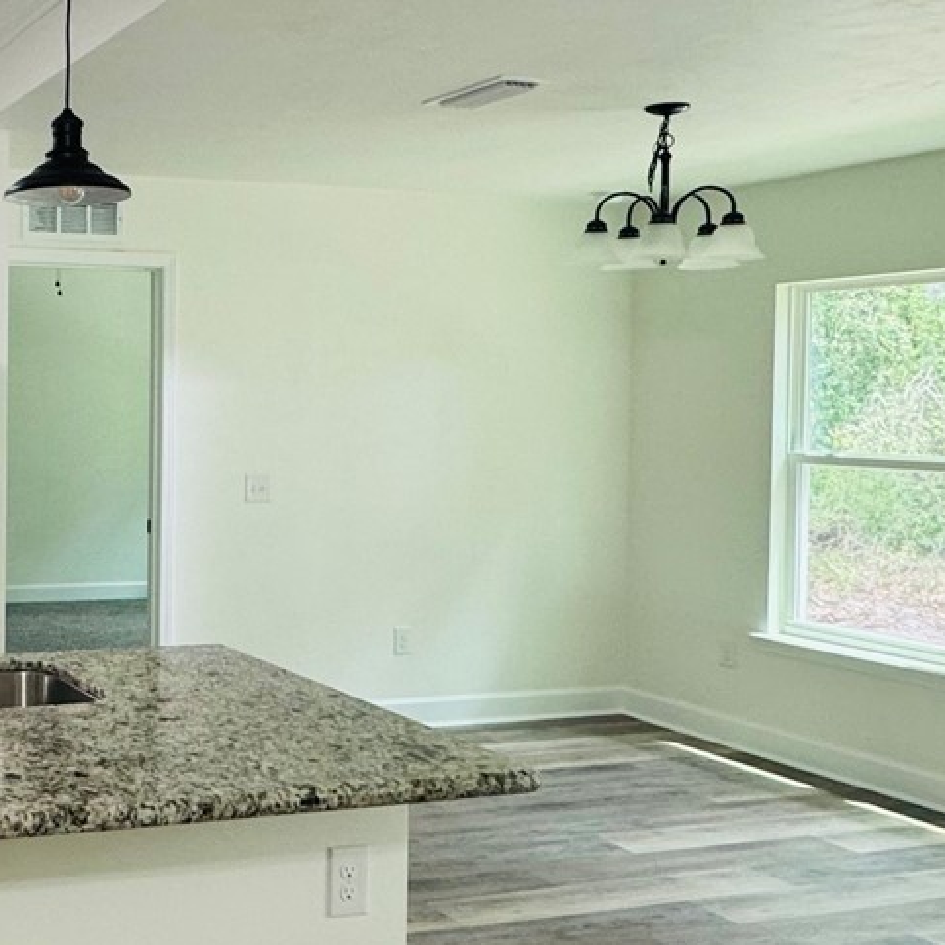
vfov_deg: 40.9
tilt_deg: -1.0
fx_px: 1266
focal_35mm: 41
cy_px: 423
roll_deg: -0.7
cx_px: -67
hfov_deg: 35.6
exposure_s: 1/60
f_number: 2.2
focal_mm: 2.22
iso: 160
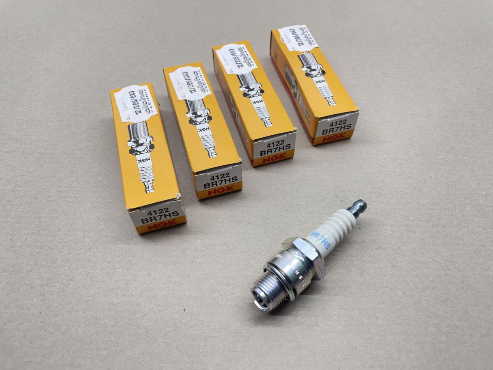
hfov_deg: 67.3
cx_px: 246
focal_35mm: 26
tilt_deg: -53.4
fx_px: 370
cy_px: 185
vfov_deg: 53.1
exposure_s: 1/100
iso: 50
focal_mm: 4.2
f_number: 1.6
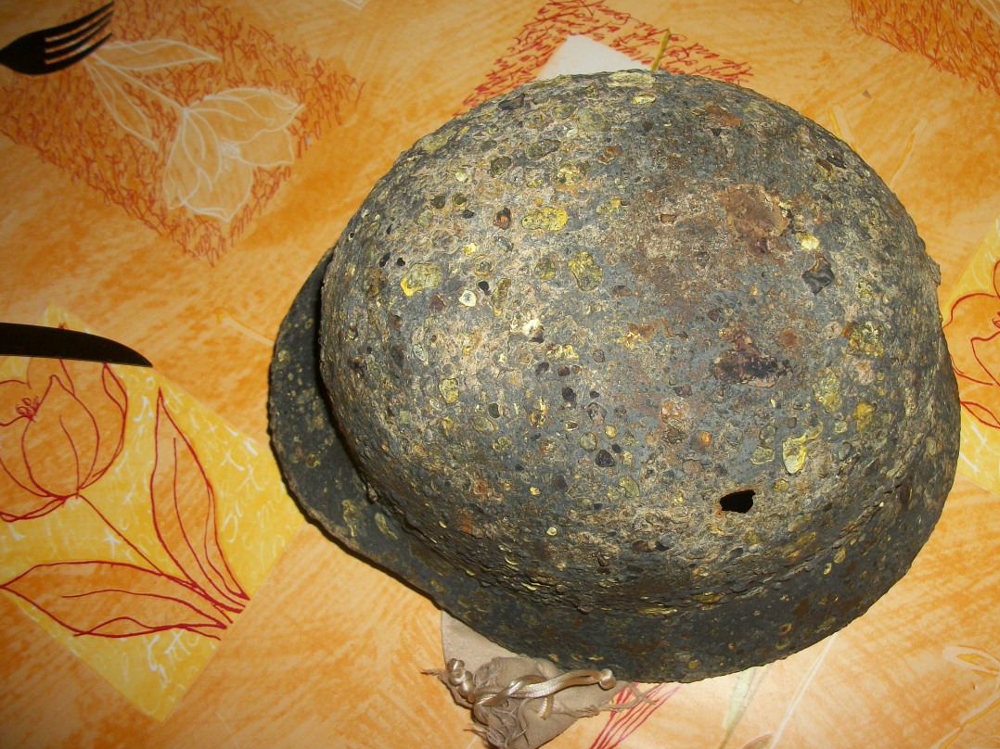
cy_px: 380
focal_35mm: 38
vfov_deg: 37.7
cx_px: 571
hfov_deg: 48.8
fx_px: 1098
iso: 80
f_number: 2.9
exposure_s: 1/60
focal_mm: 5.7
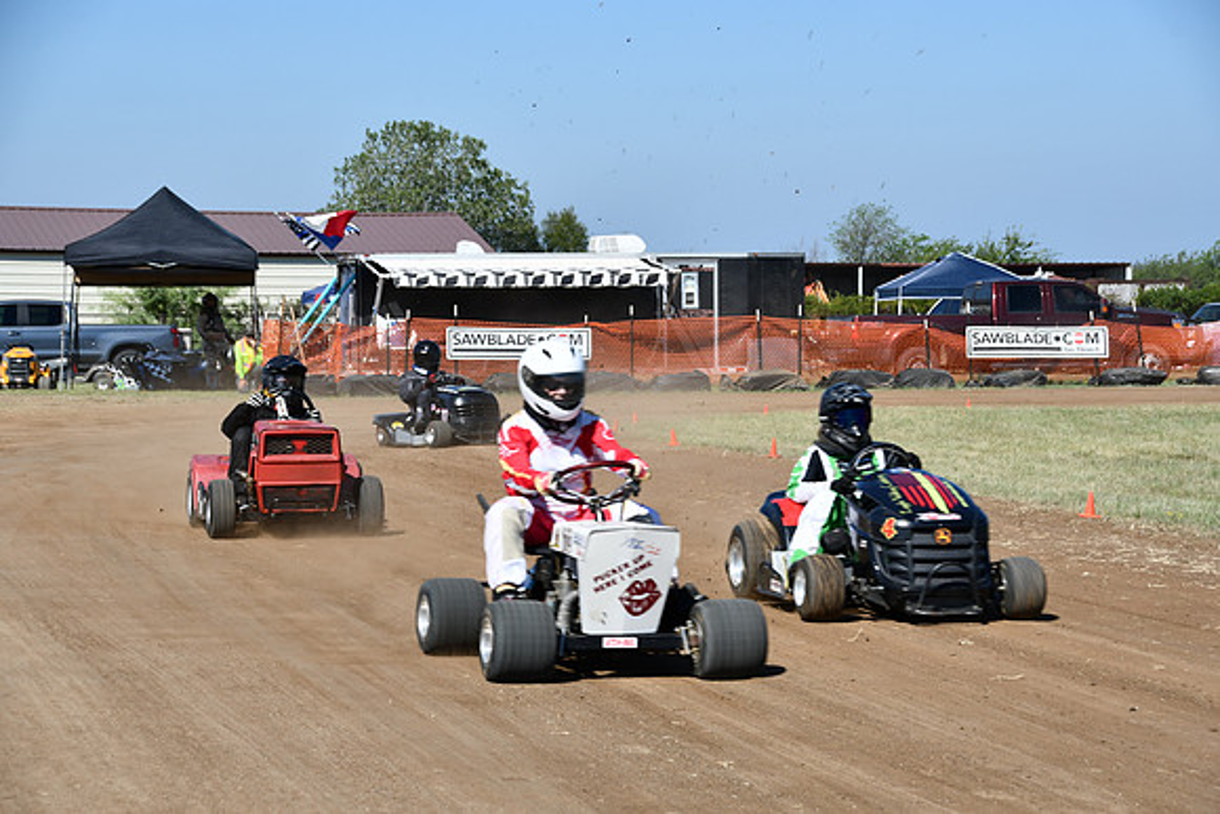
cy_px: 407
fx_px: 3796
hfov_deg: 18.3
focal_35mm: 112
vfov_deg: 12.2
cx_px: 610
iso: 100
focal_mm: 75
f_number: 9
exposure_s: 1/320
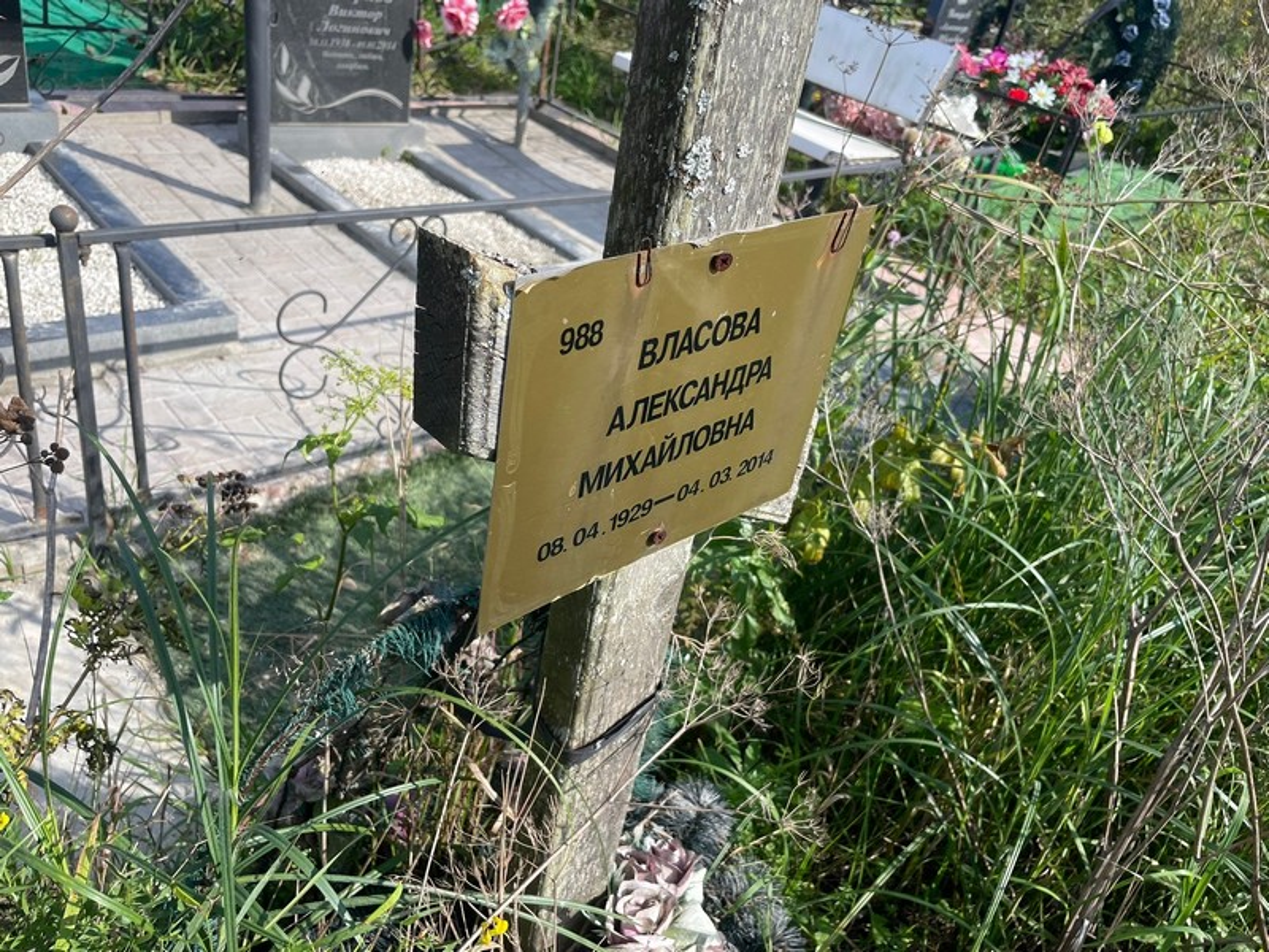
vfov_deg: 53.1
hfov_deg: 67.3
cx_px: 634
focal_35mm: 26
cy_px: 476
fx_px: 953
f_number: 1.6
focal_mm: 4.2
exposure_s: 1/1618
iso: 32
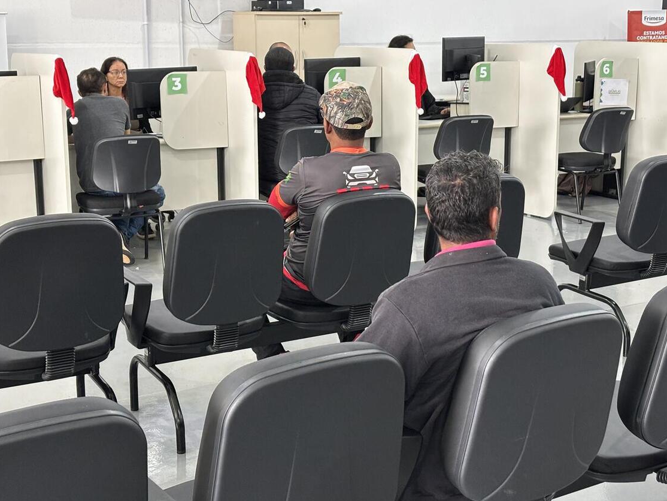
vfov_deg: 26.1
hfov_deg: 34.3
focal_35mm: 56
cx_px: 319
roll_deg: +0.2
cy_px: 236
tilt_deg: -10.3
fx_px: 1079
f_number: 1.6
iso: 250
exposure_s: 1/40
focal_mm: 5.96
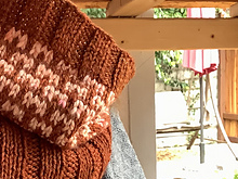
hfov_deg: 21.1
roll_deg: +3.6
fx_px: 619
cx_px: 2
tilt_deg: -10.0
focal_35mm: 90
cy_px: 149
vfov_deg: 16.3
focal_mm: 3.3
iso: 160
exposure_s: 1/60
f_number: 2.4
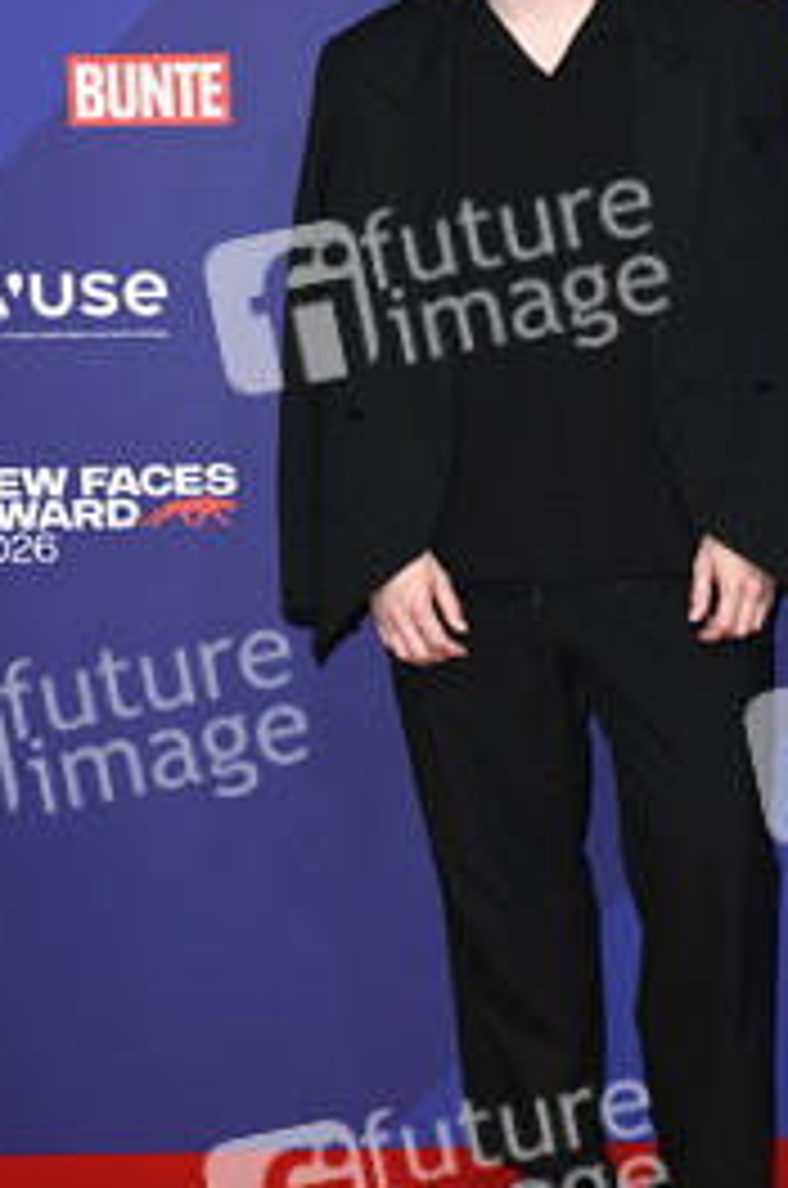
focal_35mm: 91
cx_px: 567
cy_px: 513
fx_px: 2999
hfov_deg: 14.9
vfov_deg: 22.4
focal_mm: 60
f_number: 5.6
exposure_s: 1/250
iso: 500
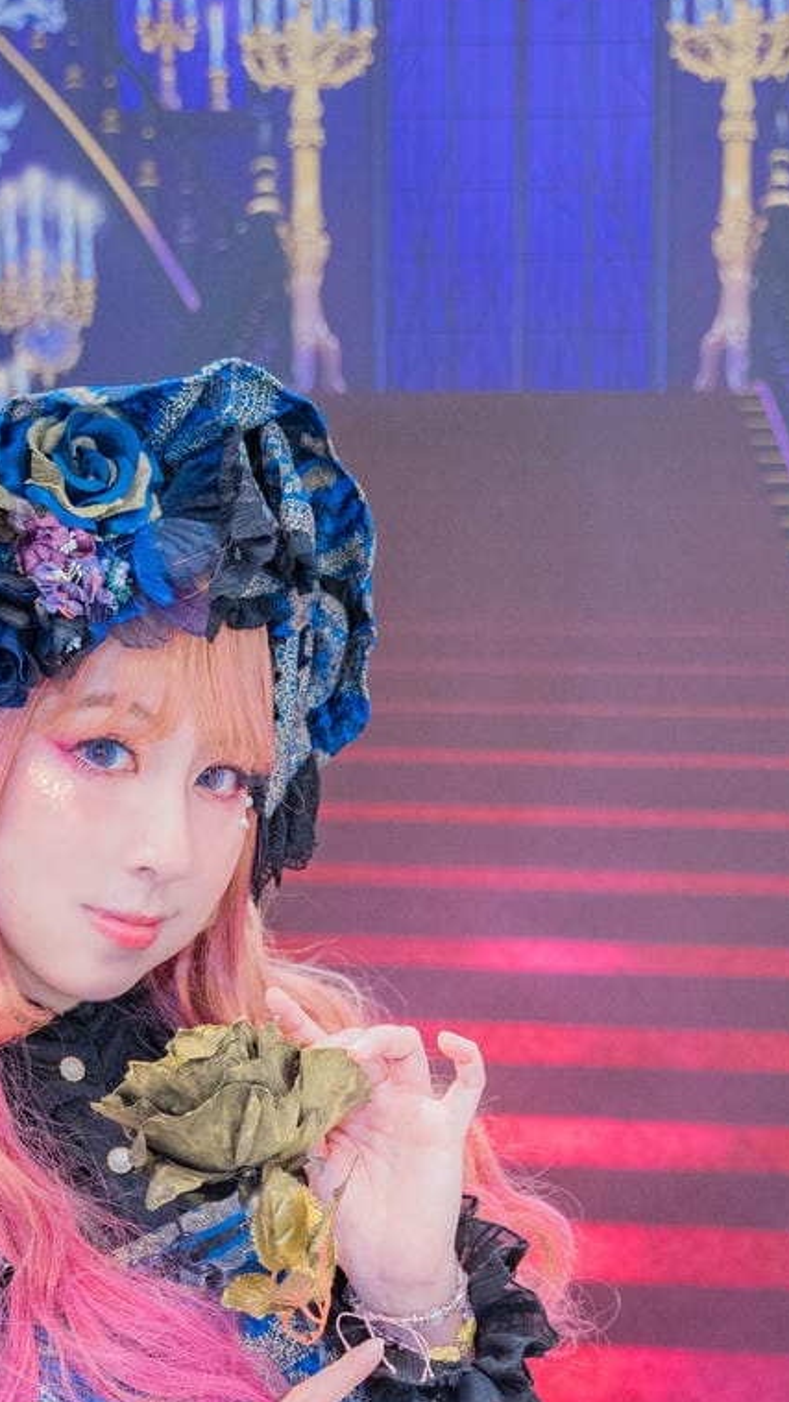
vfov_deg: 23.8
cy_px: 1251
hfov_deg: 13.9
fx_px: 3235
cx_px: 475
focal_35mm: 87
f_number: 2.8
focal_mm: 35
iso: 1000
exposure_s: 1/250
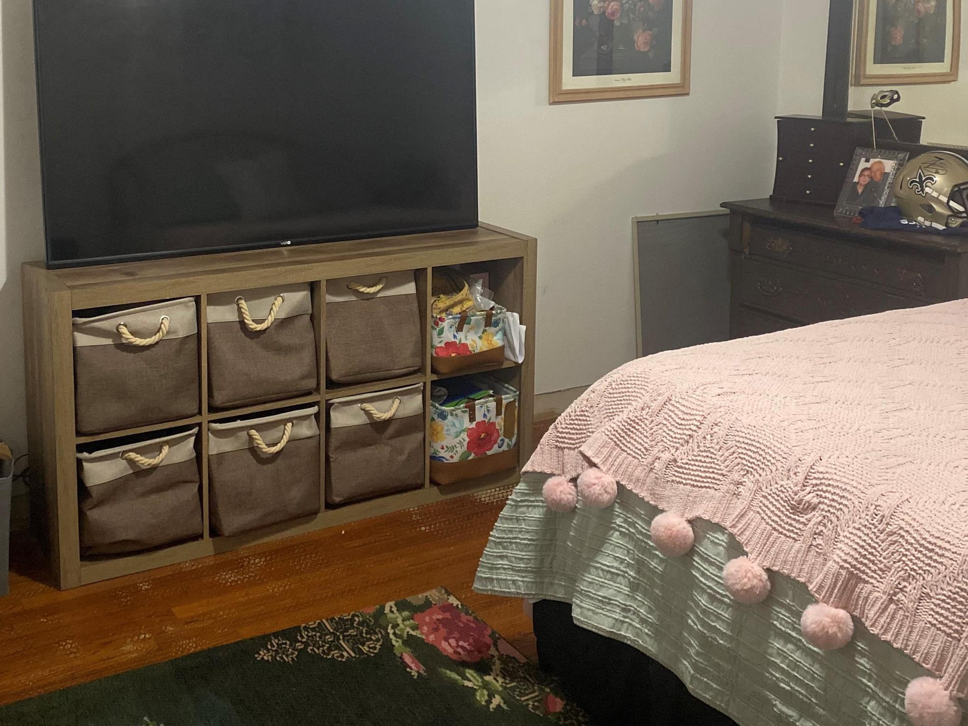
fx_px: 1119
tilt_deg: -9.9
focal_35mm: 40
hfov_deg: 46.7
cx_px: 431
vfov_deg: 35.3
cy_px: 190
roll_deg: -0.9
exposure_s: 1/60
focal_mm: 4.25
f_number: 1.8
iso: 500
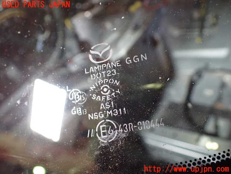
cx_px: 116
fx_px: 200
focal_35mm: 30
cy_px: 87
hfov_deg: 60.0
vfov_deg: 46.8
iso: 800
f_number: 2.3
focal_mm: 5.4
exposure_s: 1/50
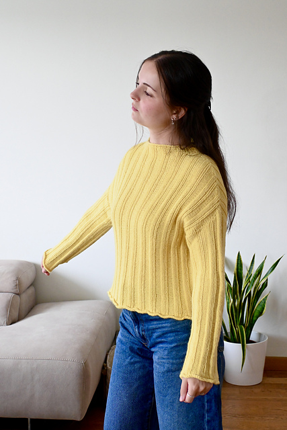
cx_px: 144
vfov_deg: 36.9
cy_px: 215
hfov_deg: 25.1
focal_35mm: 54
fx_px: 645
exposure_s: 1/125
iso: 2800
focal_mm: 36
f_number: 5.3
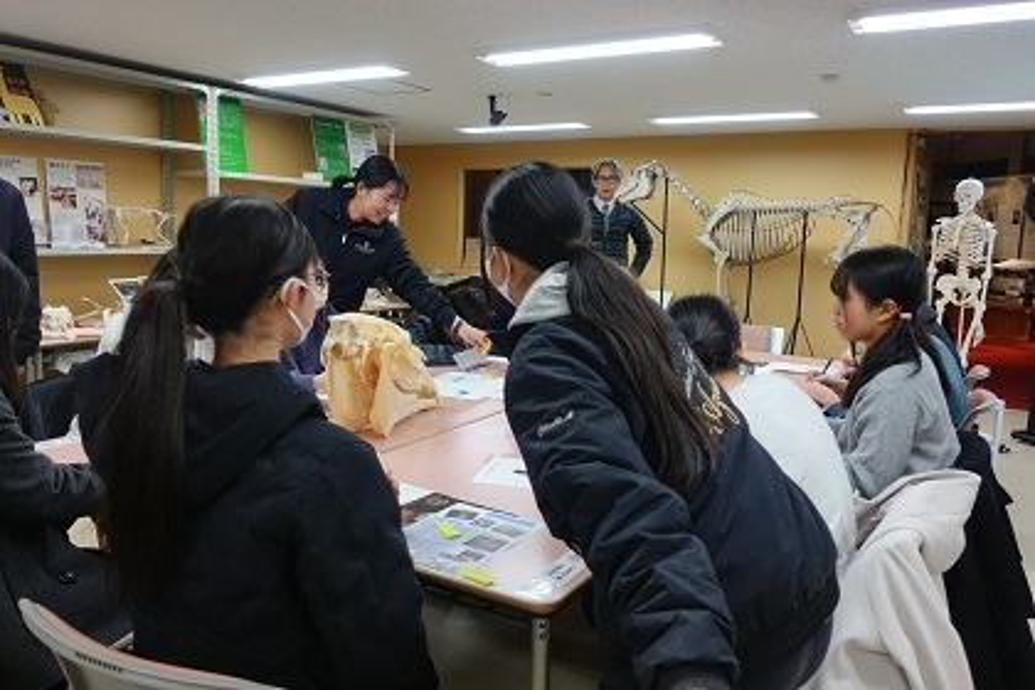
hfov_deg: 65.5
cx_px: 518
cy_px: 345
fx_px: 805
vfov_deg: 46.4
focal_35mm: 28
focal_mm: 10.2
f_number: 2.2
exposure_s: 1/500
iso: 640
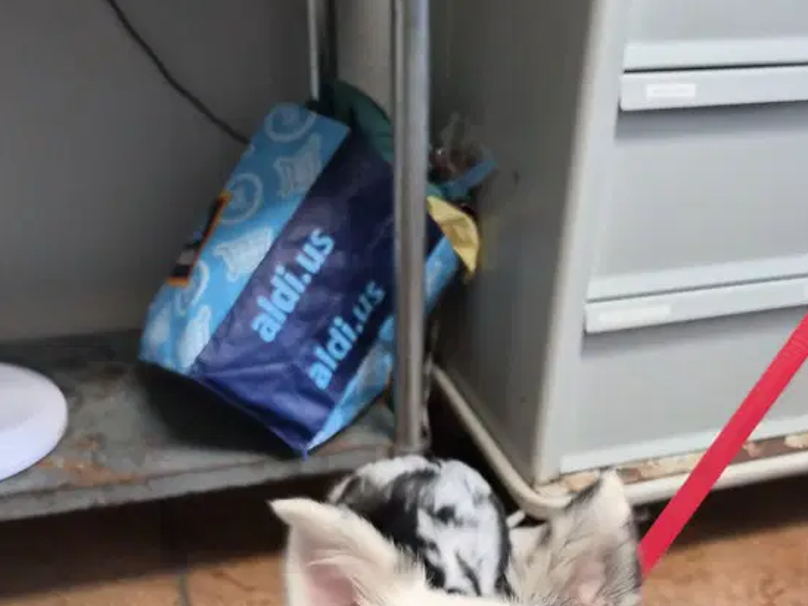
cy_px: 638
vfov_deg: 31.2
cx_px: 475
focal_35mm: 42
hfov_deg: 44.6
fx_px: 980
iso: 200
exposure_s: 1/120
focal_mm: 5.4
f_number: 1.8
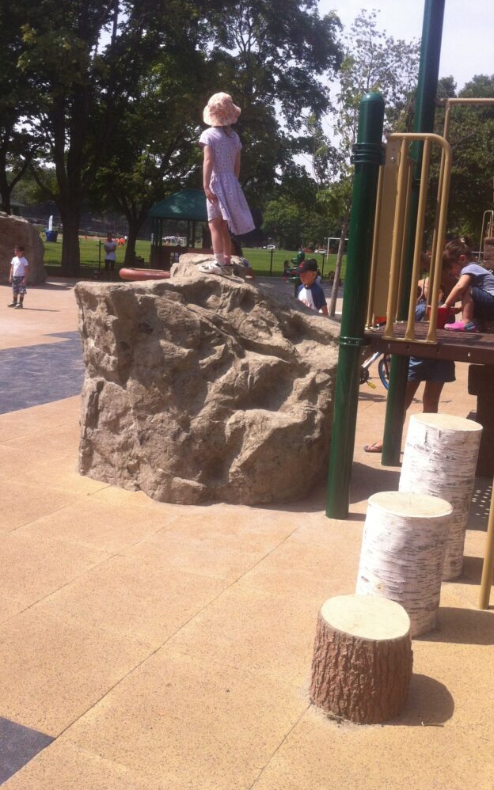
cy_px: 390
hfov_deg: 33.6
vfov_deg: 51.5
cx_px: 239
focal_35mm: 38
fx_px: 818
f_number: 2.8
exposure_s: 1/1077
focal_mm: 3.85
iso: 80
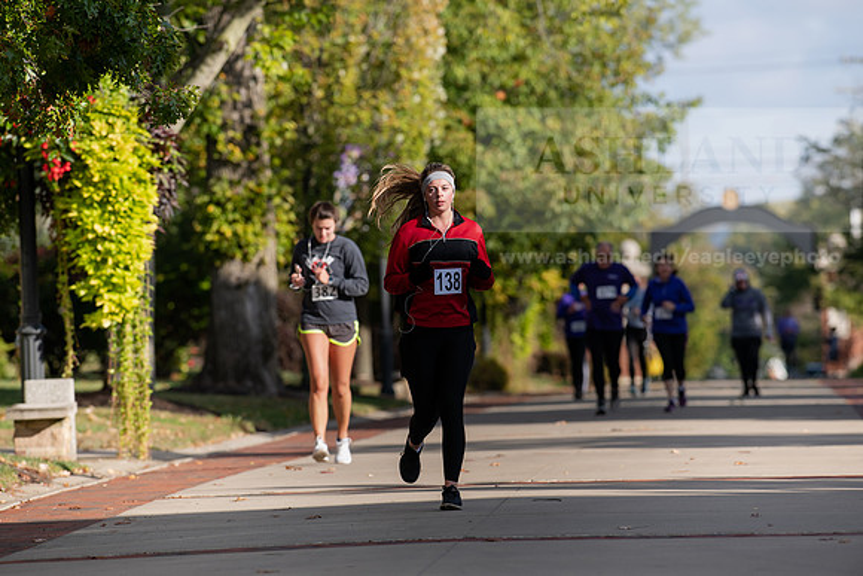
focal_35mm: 300
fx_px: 7193
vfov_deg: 4.6
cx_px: 432
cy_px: 288
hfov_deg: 6.9
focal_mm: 300
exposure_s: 1/640
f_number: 5.6
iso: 200
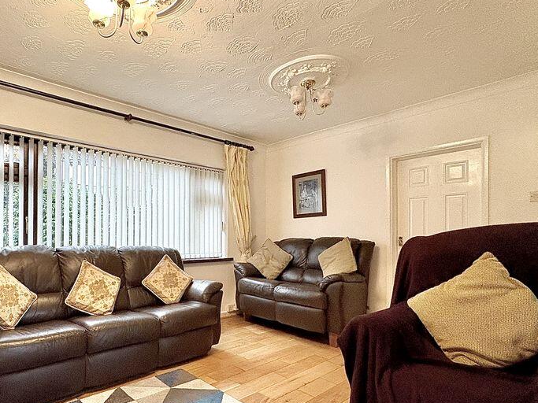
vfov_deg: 63.0
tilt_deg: +0.4
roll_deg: +0.0
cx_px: 214
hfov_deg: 78.1
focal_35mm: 21
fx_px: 326
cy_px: 235
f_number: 2.2
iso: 500
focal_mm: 2.22
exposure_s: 1/60
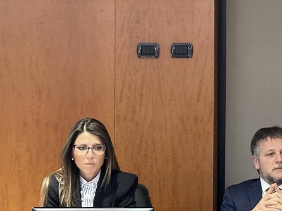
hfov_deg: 13.5
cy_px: 84
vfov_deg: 10.6
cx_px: 394
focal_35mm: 140
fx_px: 1140
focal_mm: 6.86
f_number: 1.78
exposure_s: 1/33
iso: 320
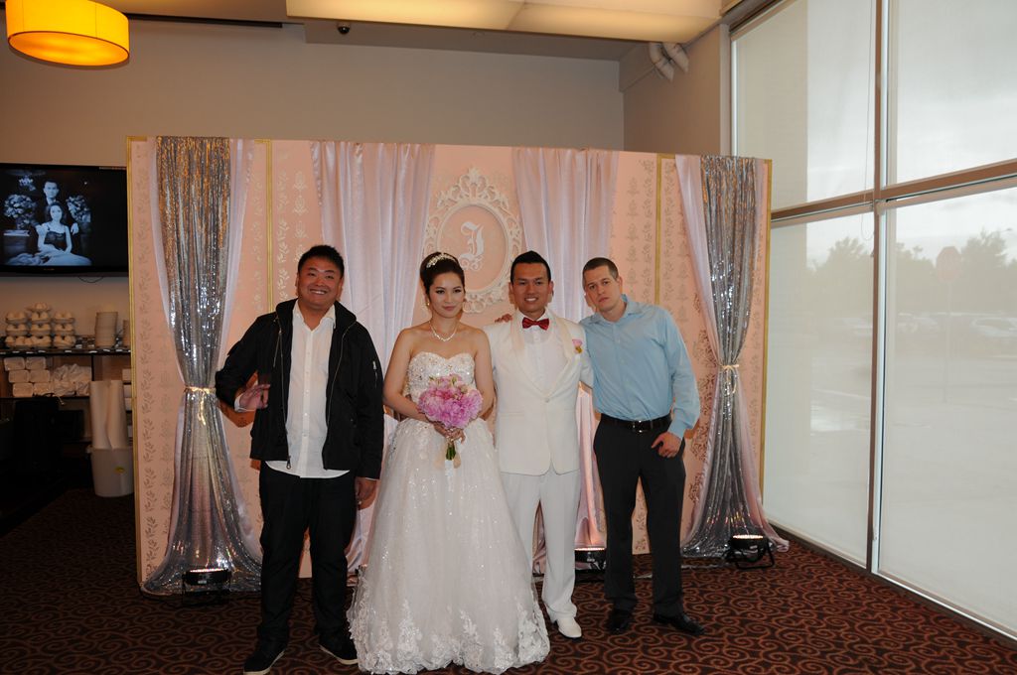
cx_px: 508
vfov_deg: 41.6
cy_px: 338
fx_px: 889
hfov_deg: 59.6
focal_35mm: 32
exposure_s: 1/30
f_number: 5.6
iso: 200
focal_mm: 21
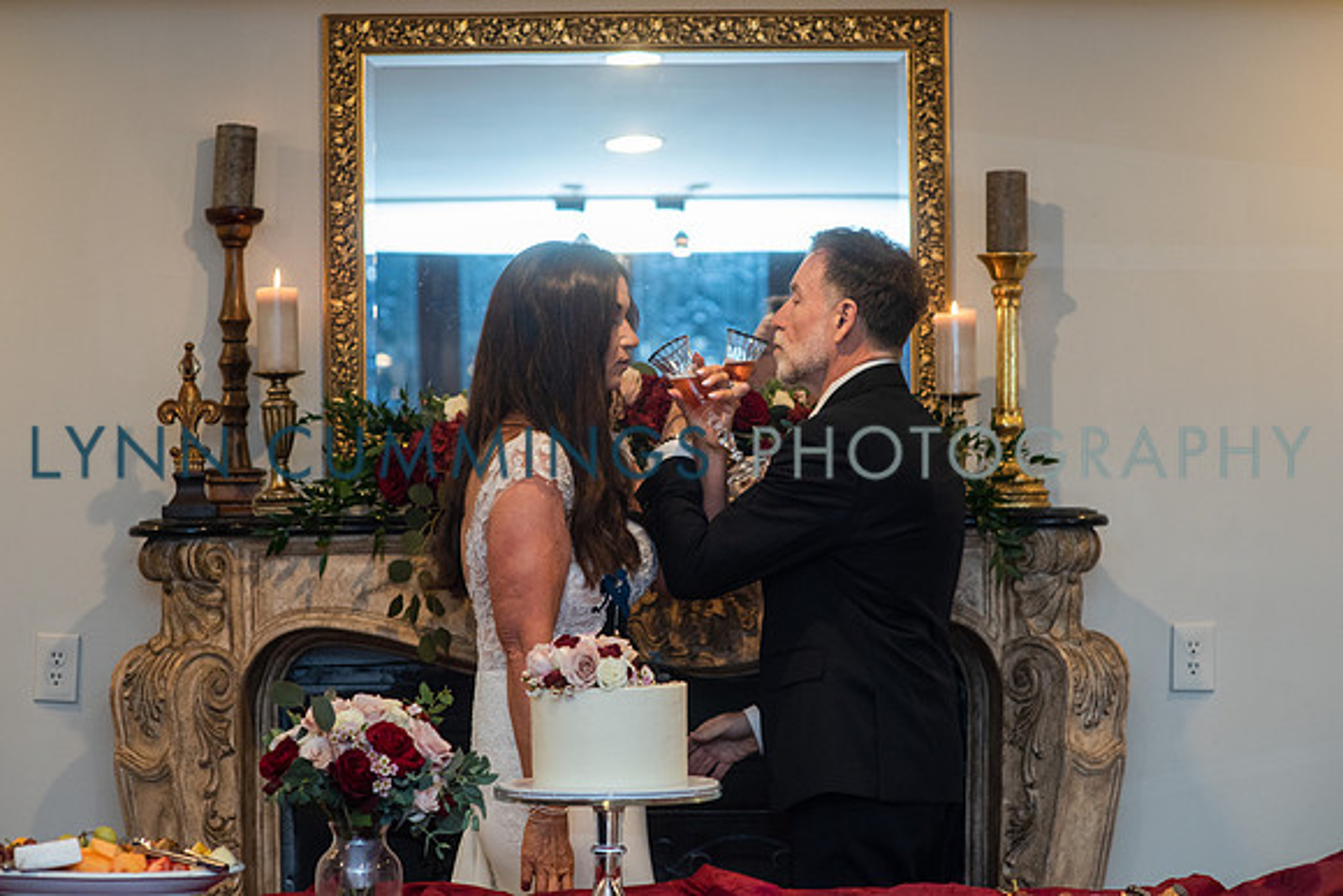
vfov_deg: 16.1
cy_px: 448
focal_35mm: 85
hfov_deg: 23.9
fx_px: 3172
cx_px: 672
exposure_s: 1/160
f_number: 3.2
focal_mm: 85
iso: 1250
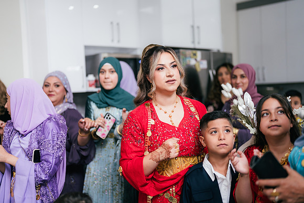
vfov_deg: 27.0
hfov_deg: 39.6
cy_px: 102
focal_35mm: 50
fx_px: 422
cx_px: 152
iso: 250
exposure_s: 1/250
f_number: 1.4
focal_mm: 50
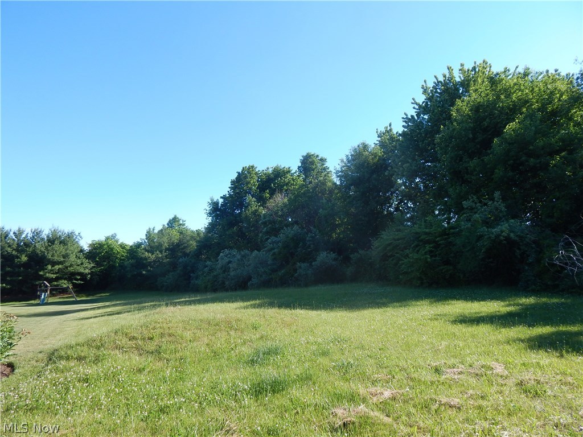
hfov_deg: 76.4
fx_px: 371
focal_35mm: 22
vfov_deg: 61.1
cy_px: 218
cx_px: 292
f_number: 3
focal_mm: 4
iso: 125
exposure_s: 1/800
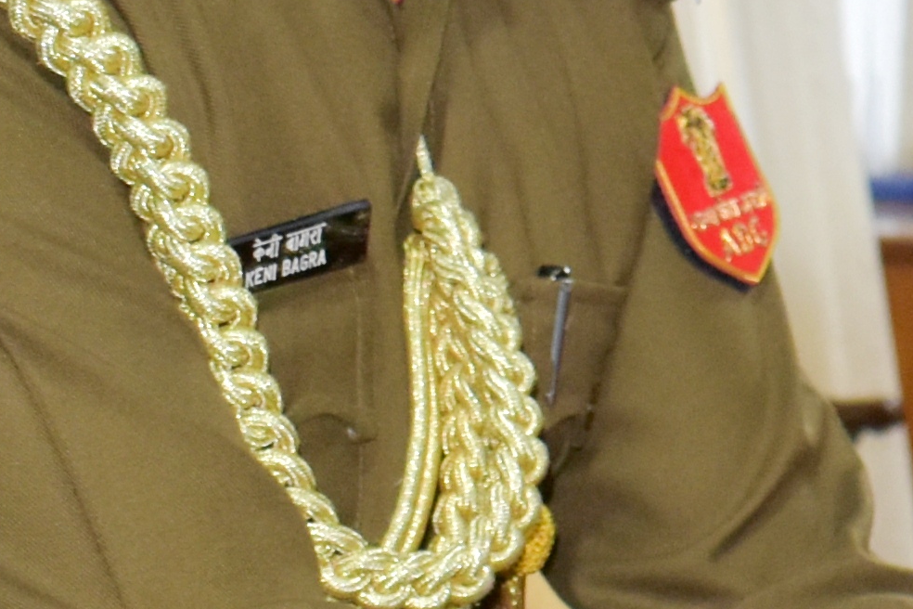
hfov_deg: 10.2
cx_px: 1923
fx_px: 4641
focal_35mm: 183
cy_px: 110
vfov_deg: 7.5
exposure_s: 1/60
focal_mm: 20
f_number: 3.8
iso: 800
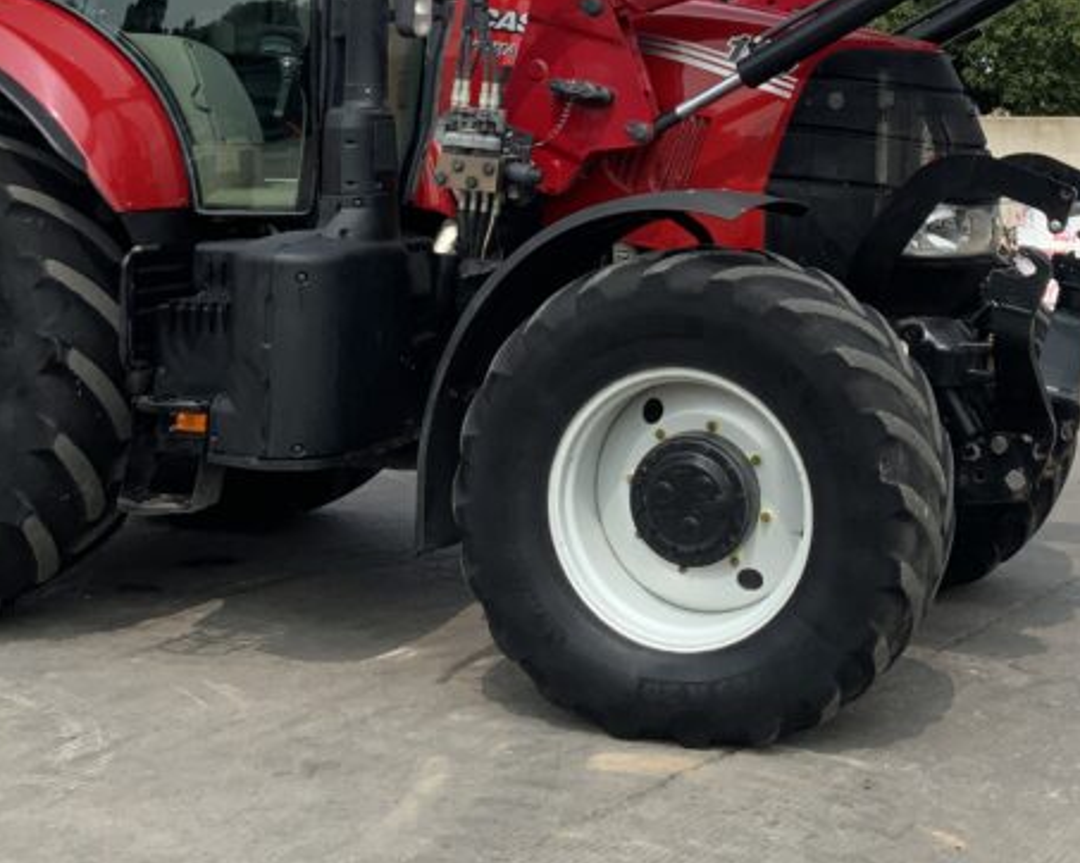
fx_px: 2045
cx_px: 761
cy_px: 64
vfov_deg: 23.1
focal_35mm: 64
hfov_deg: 29.3
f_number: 1.8
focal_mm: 3
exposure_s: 1/1786
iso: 16
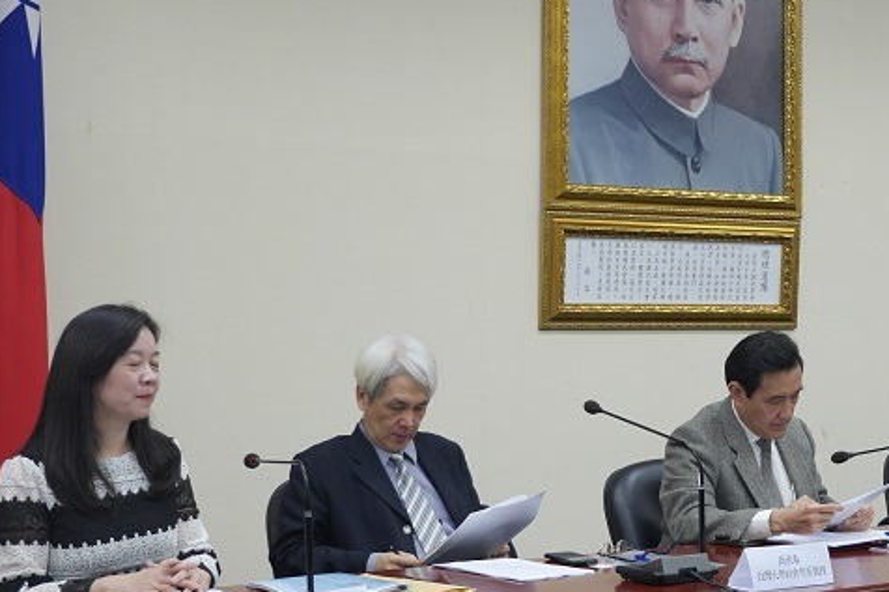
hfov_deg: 25.3
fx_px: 1925
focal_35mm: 78
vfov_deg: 17.5
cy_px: 268
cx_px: 781
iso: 320
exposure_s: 1/60
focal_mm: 21
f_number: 2.8
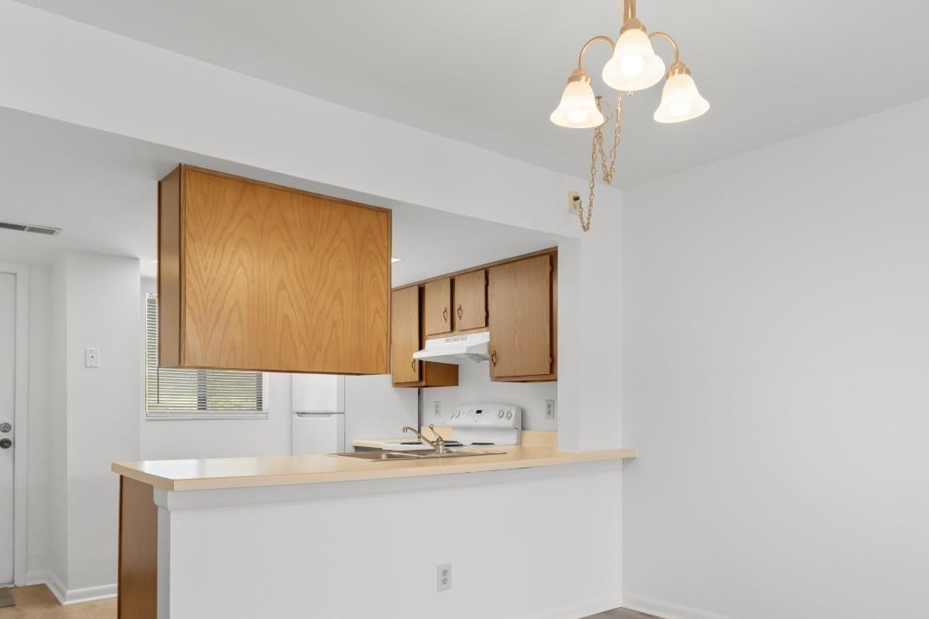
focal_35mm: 27
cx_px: 527
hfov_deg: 67.1
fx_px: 697
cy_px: 400
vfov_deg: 47.3
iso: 100
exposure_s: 1/1.25
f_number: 5.6
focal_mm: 12
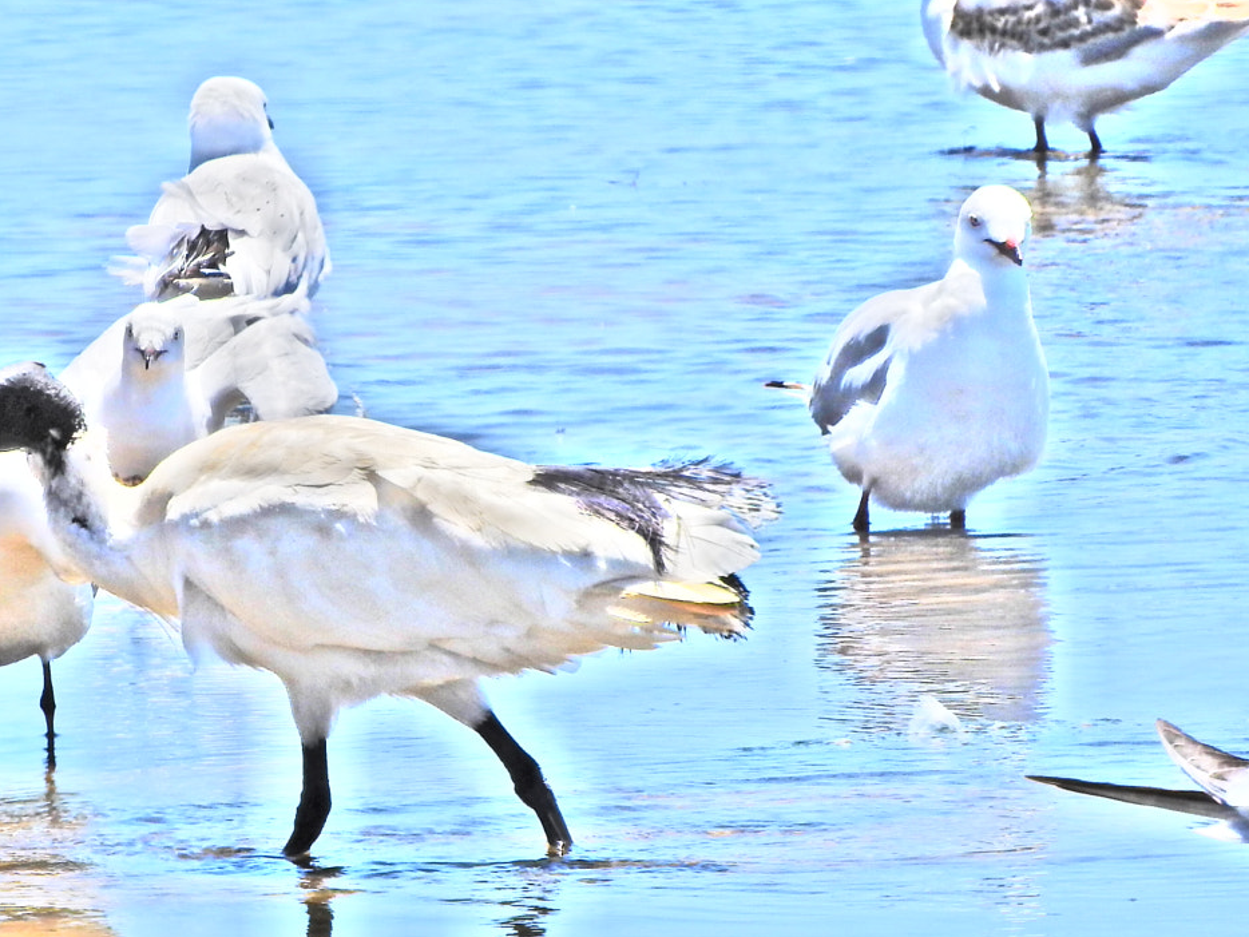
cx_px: 255
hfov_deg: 1.3
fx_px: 55616
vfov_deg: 1.0
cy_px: 581
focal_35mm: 1541
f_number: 5.6
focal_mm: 161.2
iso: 100
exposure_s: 1/800
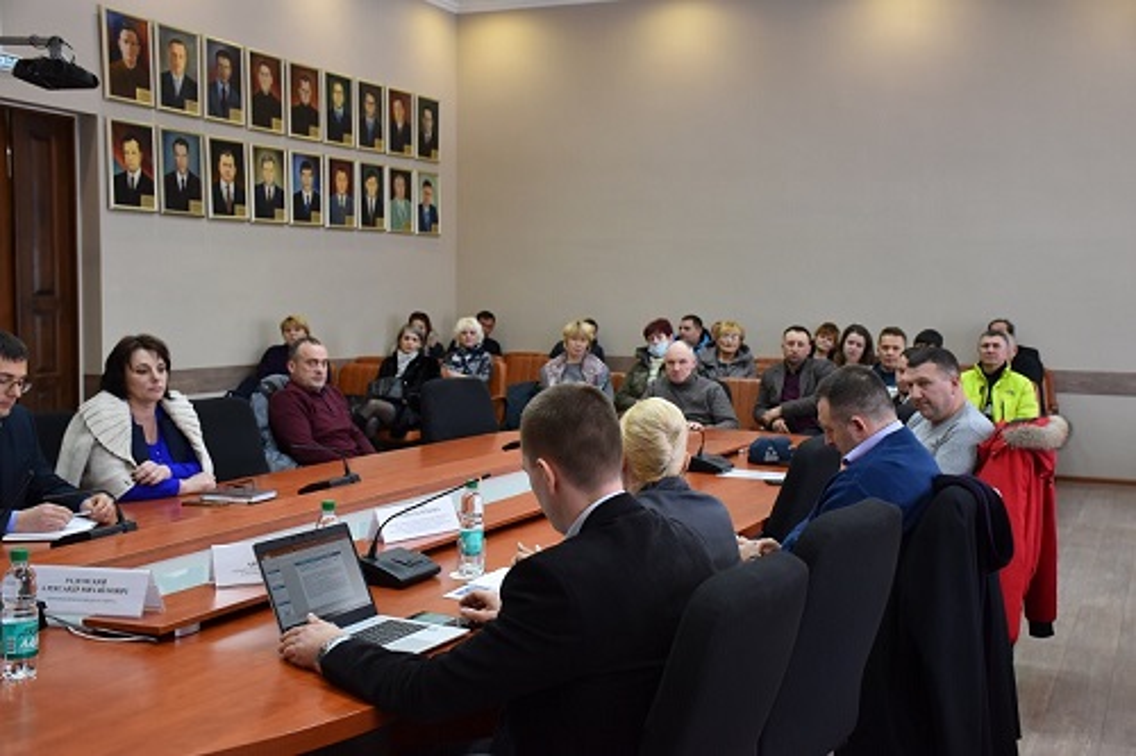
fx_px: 1278
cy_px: 378
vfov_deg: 33.0
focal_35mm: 40
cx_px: 568
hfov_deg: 47.9
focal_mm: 27
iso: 720
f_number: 4
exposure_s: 1/60
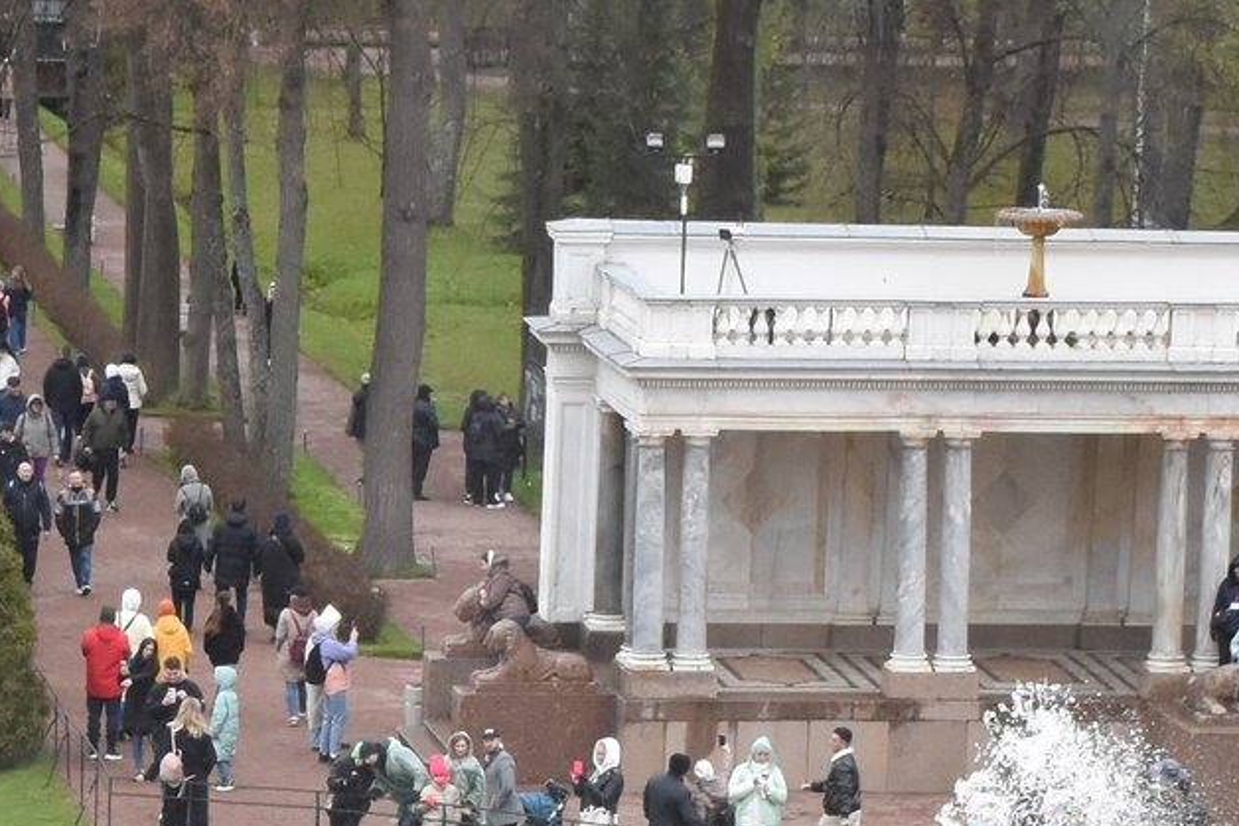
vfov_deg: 6.5
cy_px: 1414
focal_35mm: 208
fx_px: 7160
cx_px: 14
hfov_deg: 9.8
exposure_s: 1/400
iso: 800
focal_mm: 34
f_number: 13
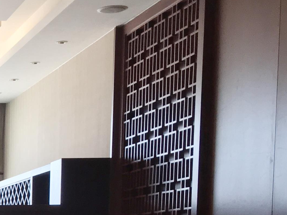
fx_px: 896
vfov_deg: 12.8
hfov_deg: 16.1
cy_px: 353
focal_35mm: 108
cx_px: -184
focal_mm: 4.15
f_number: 2.2
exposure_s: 1/100
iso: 40
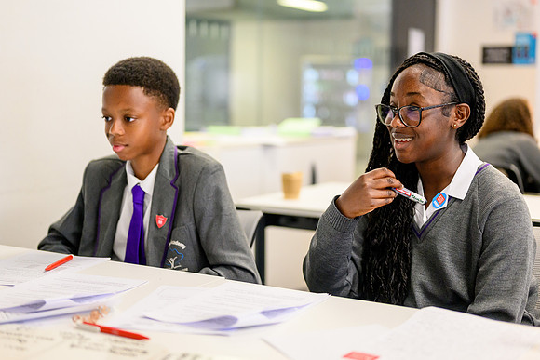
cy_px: 180
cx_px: 270
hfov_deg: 38.3
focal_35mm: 52
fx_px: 777
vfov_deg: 26.1
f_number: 1.8
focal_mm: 50
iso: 3600
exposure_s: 1/640
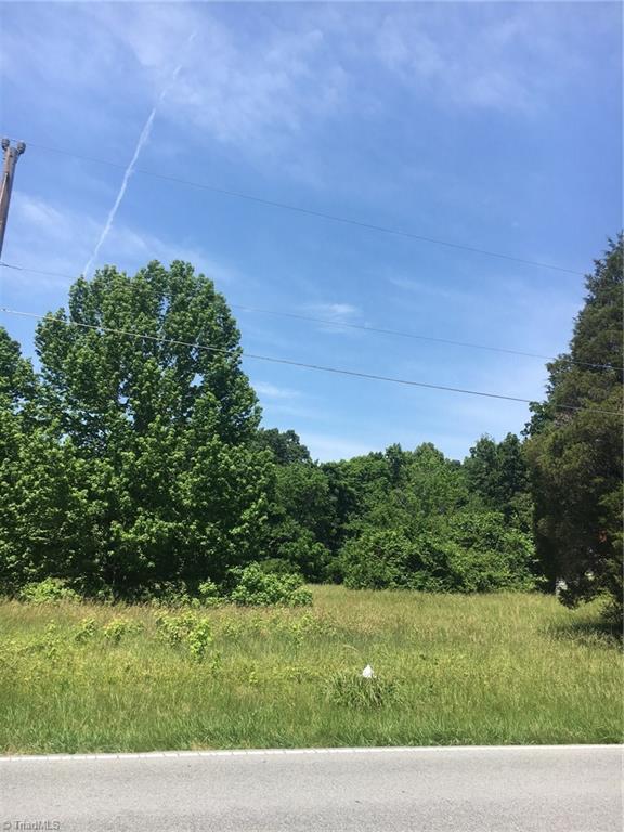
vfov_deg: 61.7
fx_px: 697
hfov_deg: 48.2
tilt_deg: +13.0
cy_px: 416
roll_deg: -3.8
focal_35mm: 29
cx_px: 312
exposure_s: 1/1148
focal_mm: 4.15
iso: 25
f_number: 2.2
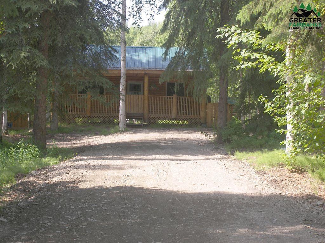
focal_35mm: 76
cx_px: 162
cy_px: 122
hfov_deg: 25.7
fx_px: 714
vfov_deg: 19.4
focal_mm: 16
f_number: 4
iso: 50
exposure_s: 1/160
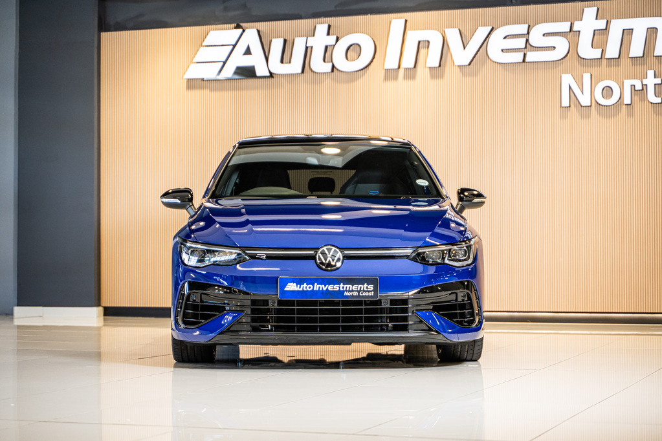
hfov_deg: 27.0
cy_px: 220
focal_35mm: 75
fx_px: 1379
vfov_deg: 18.2
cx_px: 331
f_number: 2.8
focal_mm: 75
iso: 640
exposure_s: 1/200
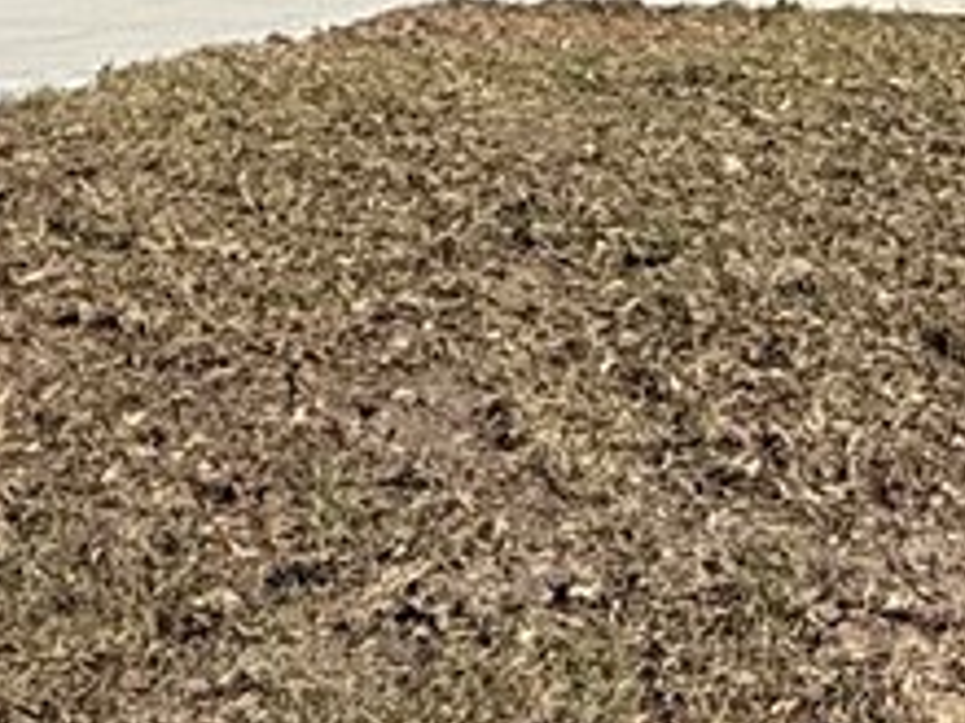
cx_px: 1040
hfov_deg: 18.6
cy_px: -885
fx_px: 2843
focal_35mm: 102
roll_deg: -2.8
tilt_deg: +7.8
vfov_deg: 12.2
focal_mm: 2.22
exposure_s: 1/2165
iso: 50
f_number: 2.2
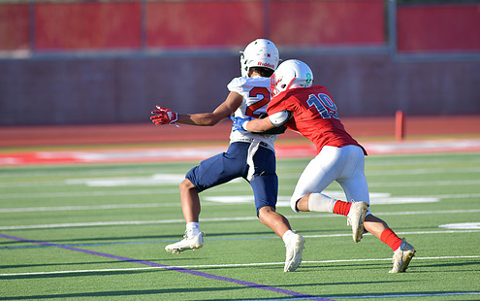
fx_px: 4686
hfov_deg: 5.9
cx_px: 252
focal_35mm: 358
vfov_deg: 3.7
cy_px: 123
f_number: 3.5
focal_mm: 300
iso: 250
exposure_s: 1/2000
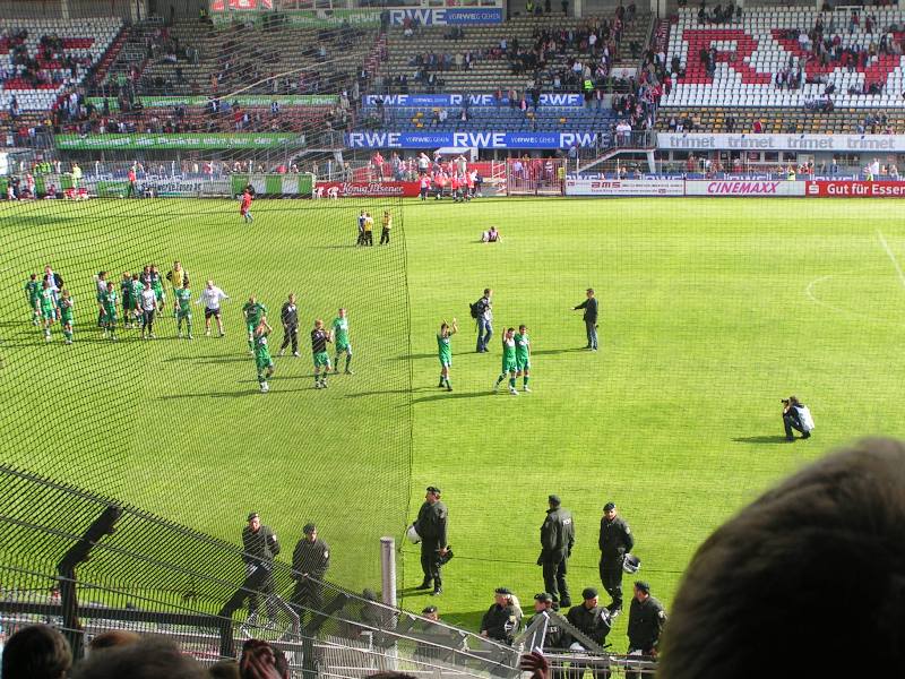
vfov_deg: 24.4
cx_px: 452
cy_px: 340
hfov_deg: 32.2
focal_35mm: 60
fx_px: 1569
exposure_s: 1/160
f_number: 5
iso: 50
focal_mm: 9.2
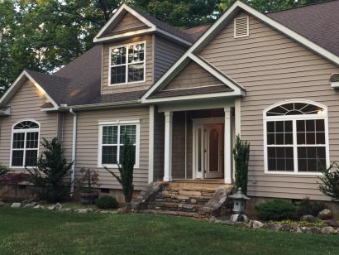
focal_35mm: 41
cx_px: 196
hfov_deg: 45.6
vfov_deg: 35.1
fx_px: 402
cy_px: 108
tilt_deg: +8.0
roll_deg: +0.0
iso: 32
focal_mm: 4.15
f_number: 2.2
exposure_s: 1/60
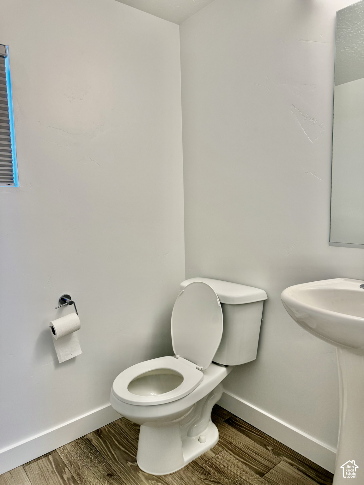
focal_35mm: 24
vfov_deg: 71.6
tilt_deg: -6.9
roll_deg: +1.1
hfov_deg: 56.8
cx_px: 182
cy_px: 242
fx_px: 336
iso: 100
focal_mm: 6.76
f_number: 1.78
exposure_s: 1/120
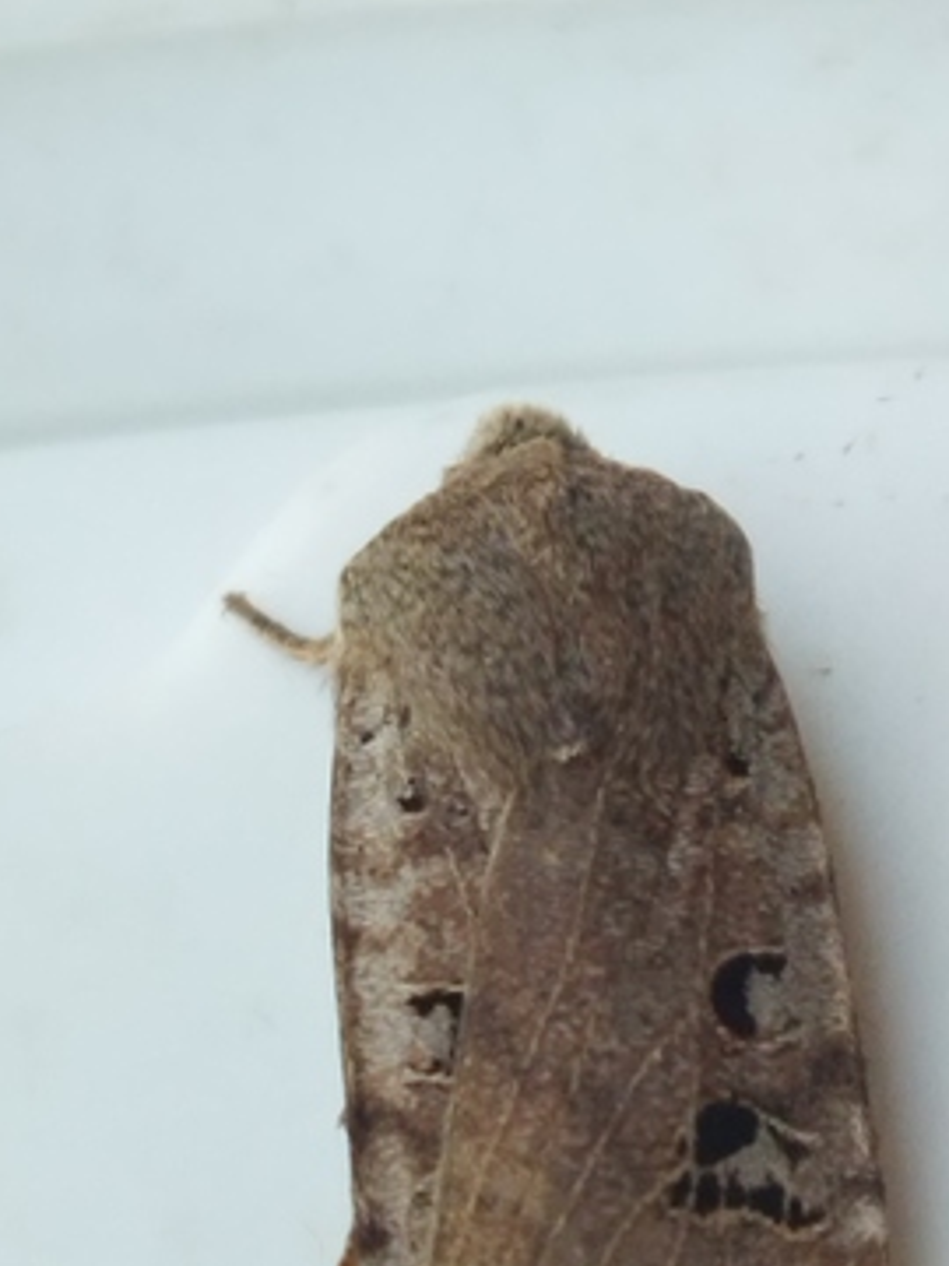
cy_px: 1122
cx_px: 534
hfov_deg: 30.2
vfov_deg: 37.3
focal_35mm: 48
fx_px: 1755
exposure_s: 1/50
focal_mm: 4.71
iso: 149
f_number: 1.79
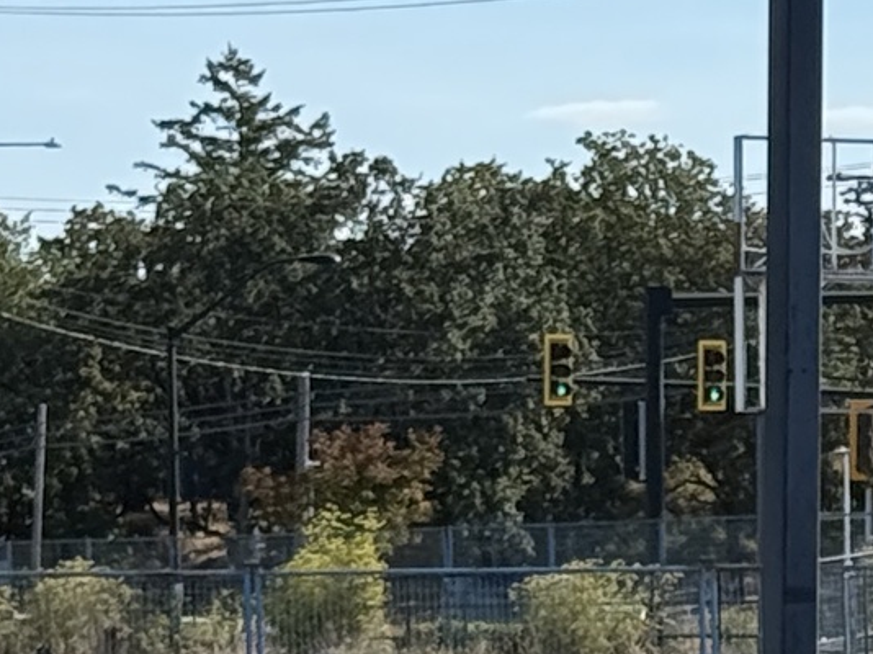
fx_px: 6529
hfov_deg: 7.6
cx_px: 844
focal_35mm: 259
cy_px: 1380
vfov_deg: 5.6
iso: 100
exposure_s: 1/3096
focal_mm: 6.76
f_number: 1.78
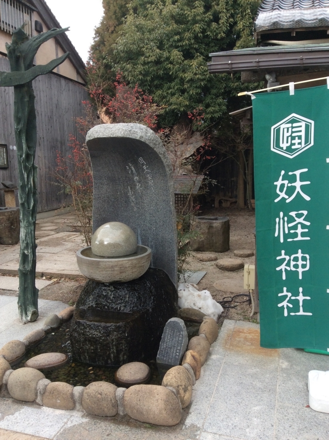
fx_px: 407
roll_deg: +0.3
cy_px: 220
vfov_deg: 56.9
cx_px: 164
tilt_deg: -8.8
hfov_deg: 44.1
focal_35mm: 32
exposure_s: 1/120
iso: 40
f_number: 2.4
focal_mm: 3.3
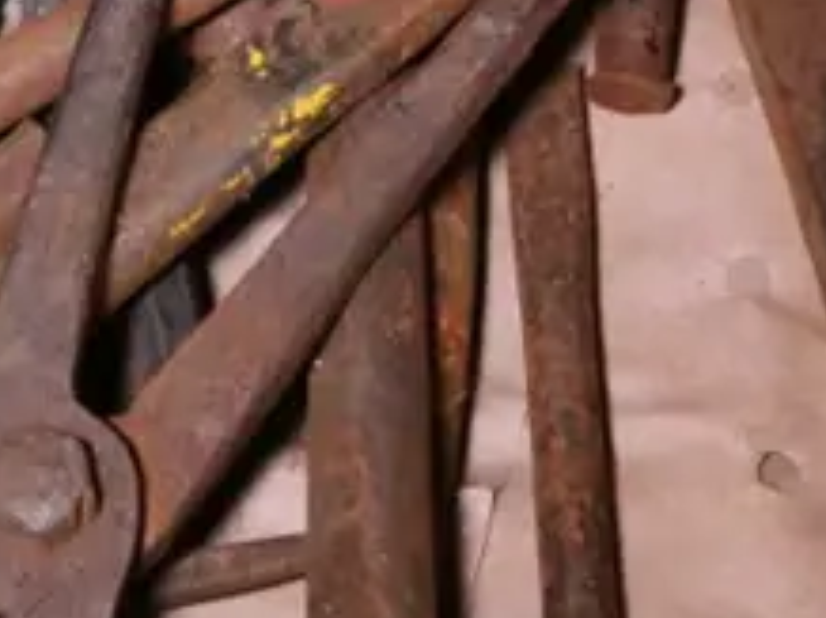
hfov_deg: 13.9
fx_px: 3361
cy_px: -565
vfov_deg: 9.8
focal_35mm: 141
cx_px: 83
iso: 3200
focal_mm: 15
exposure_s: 1/250
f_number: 3.7
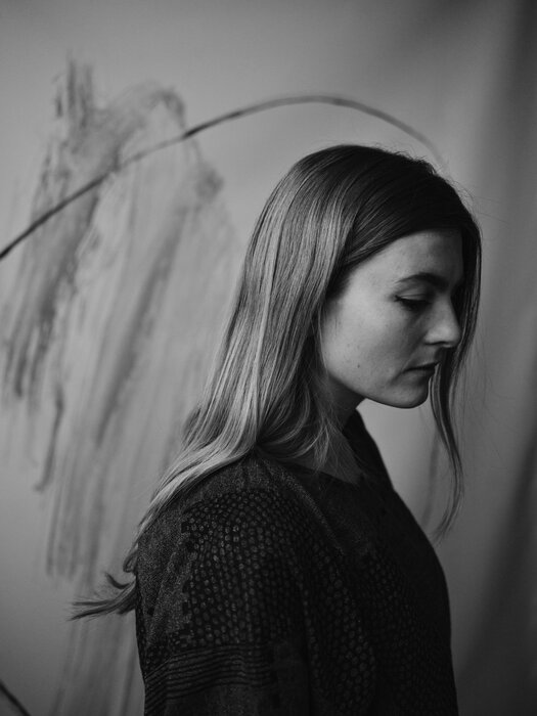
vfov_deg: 52.6
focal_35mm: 35
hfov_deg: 40.7
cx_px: 268
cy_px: 358
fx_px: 724
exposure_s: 1/1000
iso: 200
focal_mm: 45
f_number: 3.5
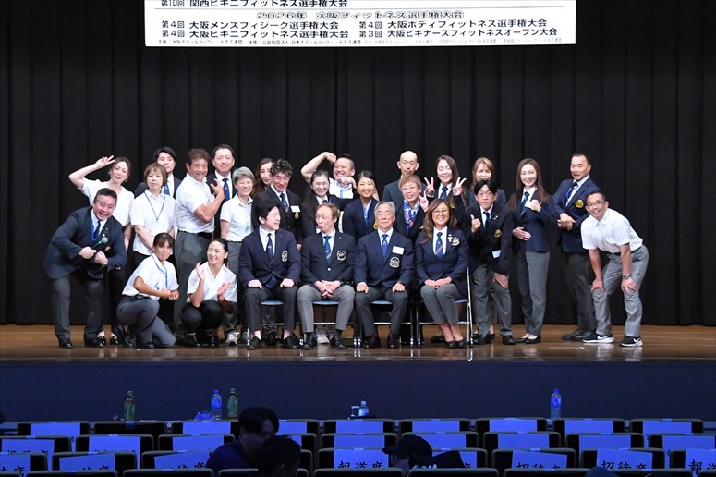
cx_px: 358
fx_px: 2087
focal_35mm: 105
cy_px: 238
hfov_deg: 19.5
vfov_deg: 13.0
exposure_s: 1/400
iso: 8000
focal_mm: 70
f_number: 5.6
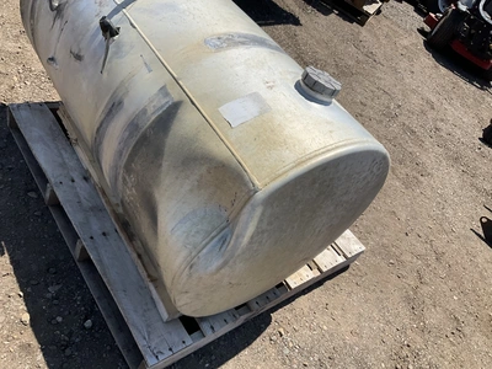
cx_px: 246
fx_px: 412
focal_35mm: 29
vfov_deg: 48.2
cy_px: 184
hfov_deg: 61.7
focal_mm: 3
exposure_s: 1/1848
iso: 25
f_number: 1.8
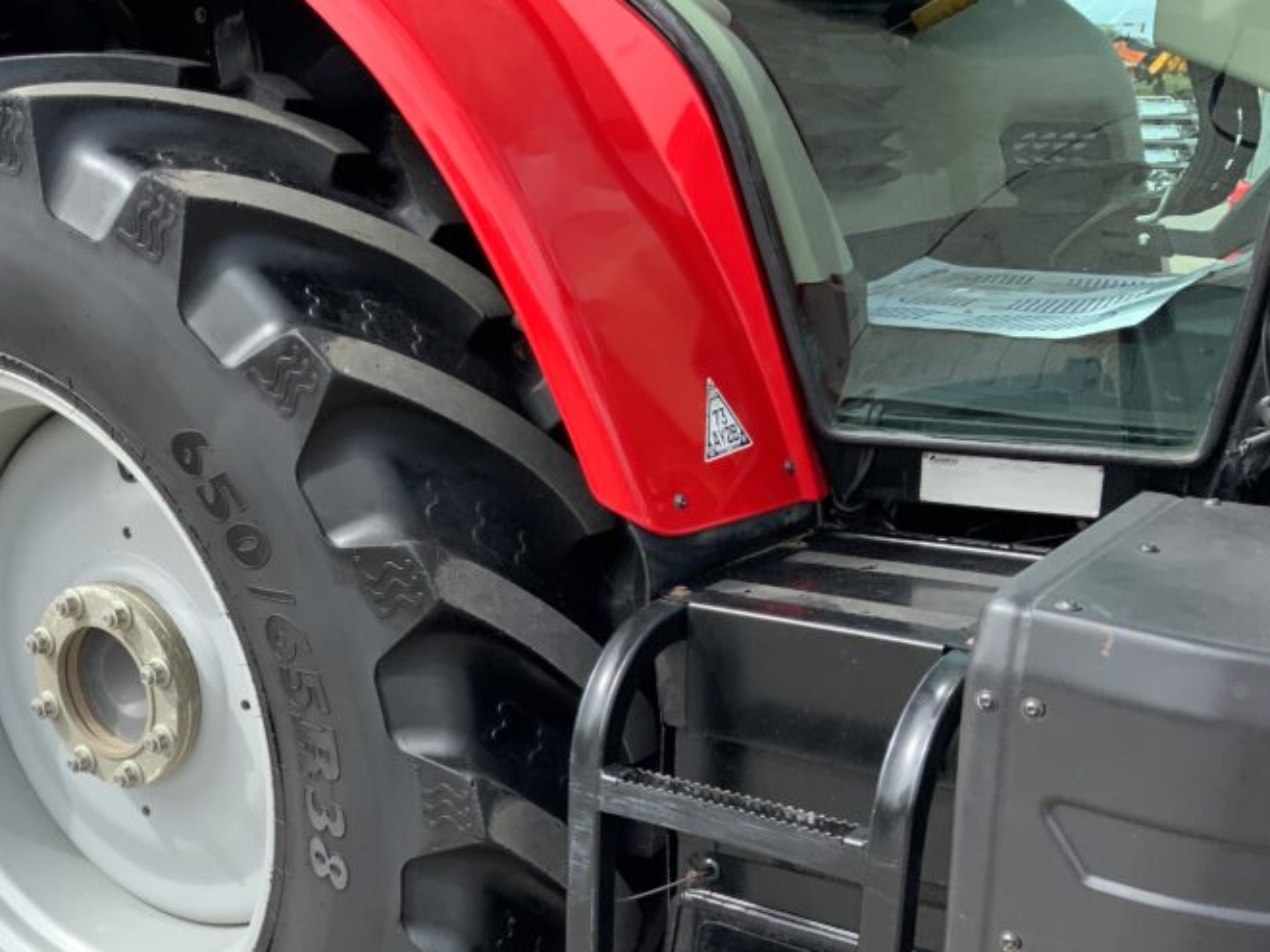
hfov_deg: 41.0
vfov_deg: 31.6
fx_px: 1651
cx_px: 329
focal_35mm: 45
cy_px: 717
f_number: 1.8
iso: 16
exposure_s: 1/804
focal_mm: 3
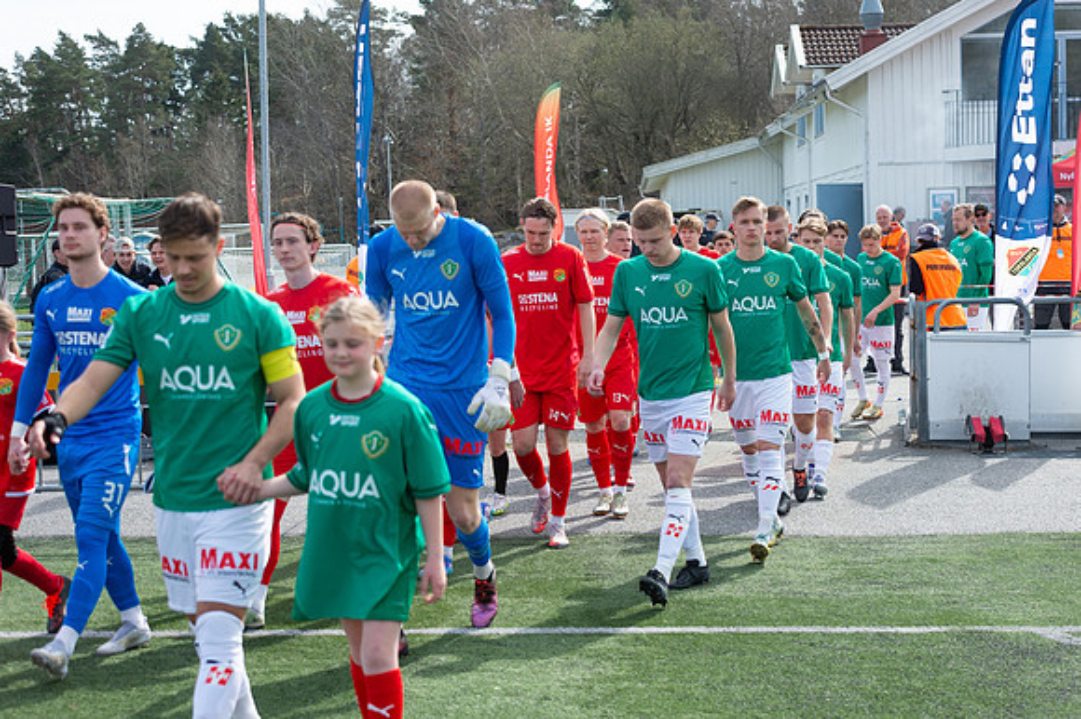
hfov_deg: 28.9
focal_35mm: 70
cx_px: 540
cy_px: 360
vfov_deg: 19.4
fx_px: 2101
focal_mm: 70
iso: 280
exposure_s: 1/800
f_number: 5.6
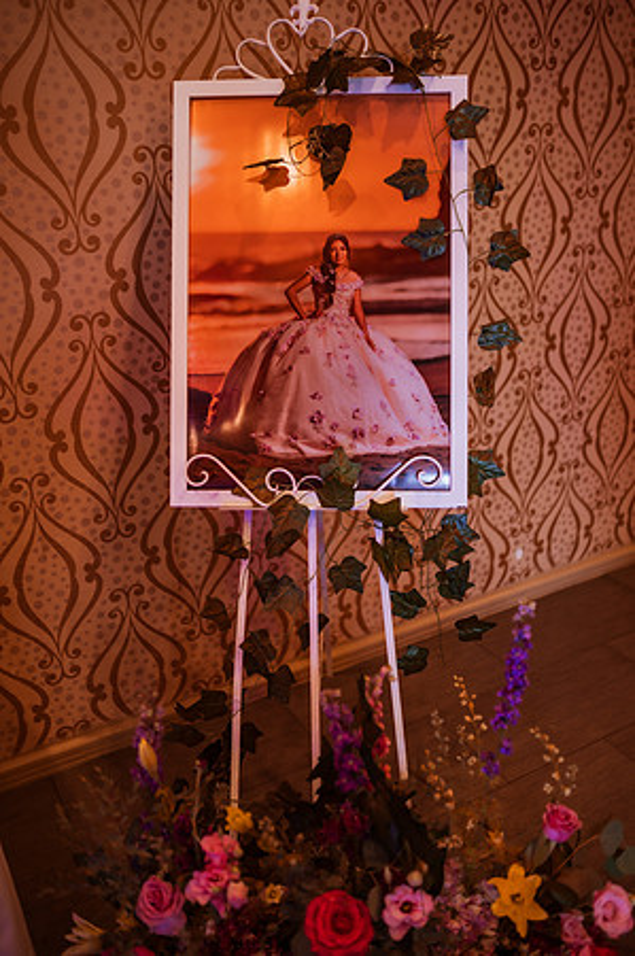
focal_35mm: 35
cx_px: 318
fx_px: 928
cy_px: 478
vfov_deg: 54.5
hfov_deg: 37.8
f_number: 1.4
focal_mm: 35
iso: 160
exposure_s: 1/125
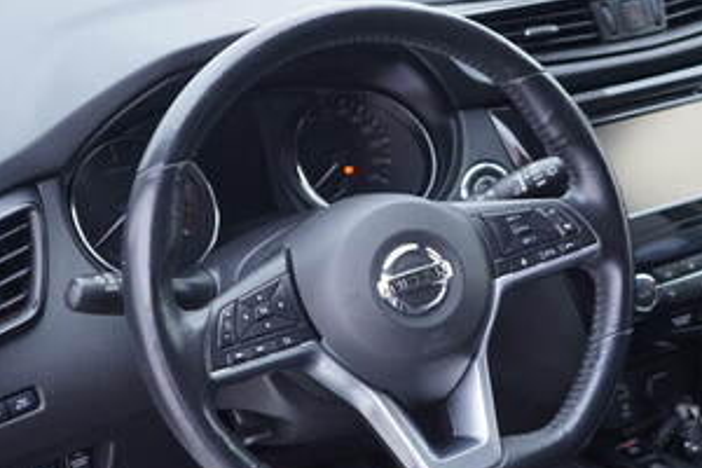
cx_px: 491
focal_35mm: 66
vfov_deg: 20.6
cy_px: 259
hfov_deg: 30.2
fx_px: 1287
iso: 250
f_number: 2.8
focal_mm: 24
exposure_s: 1/40
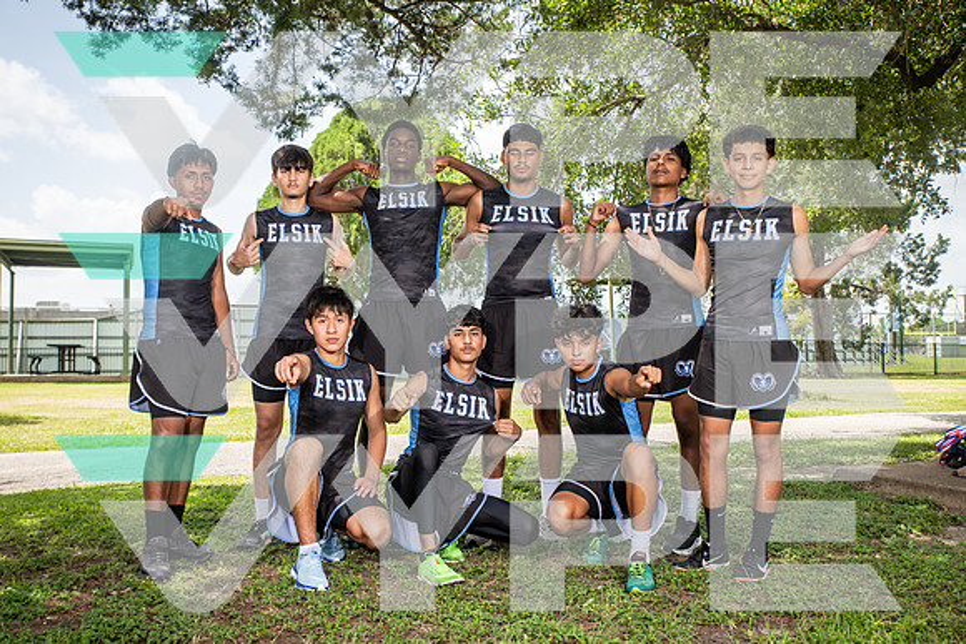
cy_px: 322
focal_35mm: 36
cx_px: 483
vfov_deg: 36.9
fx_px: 966
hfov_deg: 53.1
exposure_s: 1/500
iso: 250
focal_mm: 36
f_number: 6.3
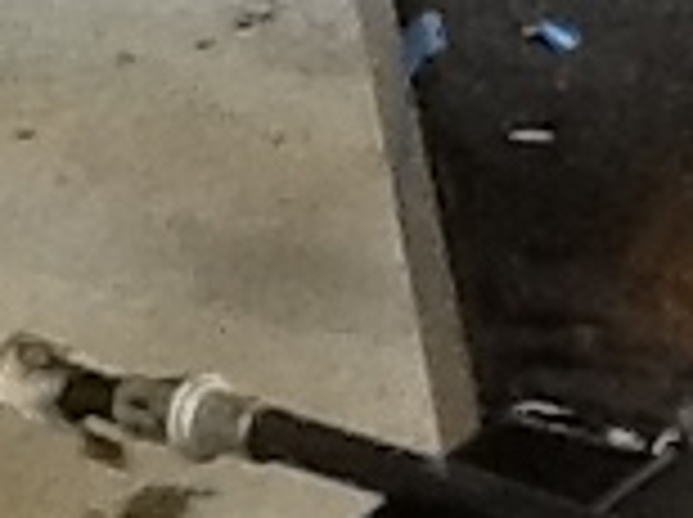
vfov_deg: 7.3
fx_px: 3998
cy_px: 712
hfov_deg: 9.6
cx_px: -342
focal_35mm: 200
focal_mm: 2.03
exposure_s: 1/30
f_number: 2.4
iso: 200
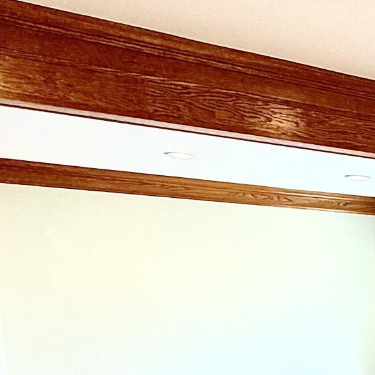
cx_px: 605
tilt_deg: -11.5
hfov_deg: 21.3
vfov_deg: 24.3
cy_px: 453
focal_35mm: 64
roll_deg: -0.5
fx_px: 784
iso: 320
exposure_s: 1/120
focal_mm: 2.22
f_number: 2.2
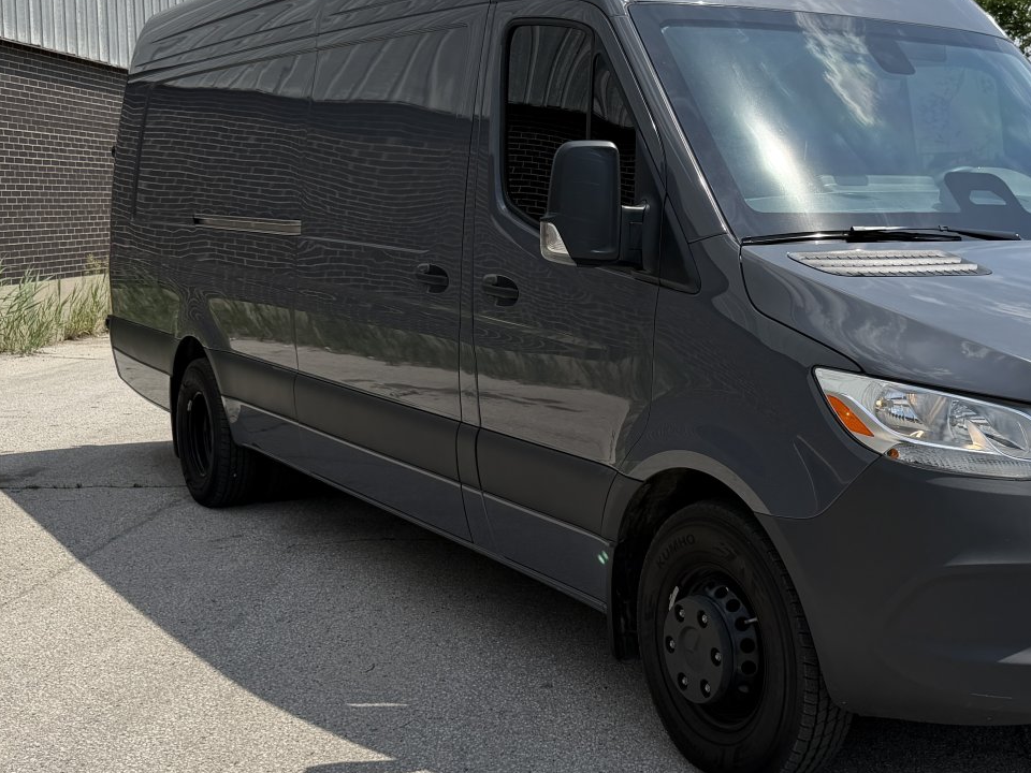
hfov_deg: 45.7
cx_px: 728
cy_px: 354
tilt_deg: -5.0
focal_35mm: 40
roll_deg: +0.5
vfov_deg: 35.9
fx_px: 1191
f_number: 1.78
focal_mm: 6.76
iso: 80
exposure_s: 1/6711
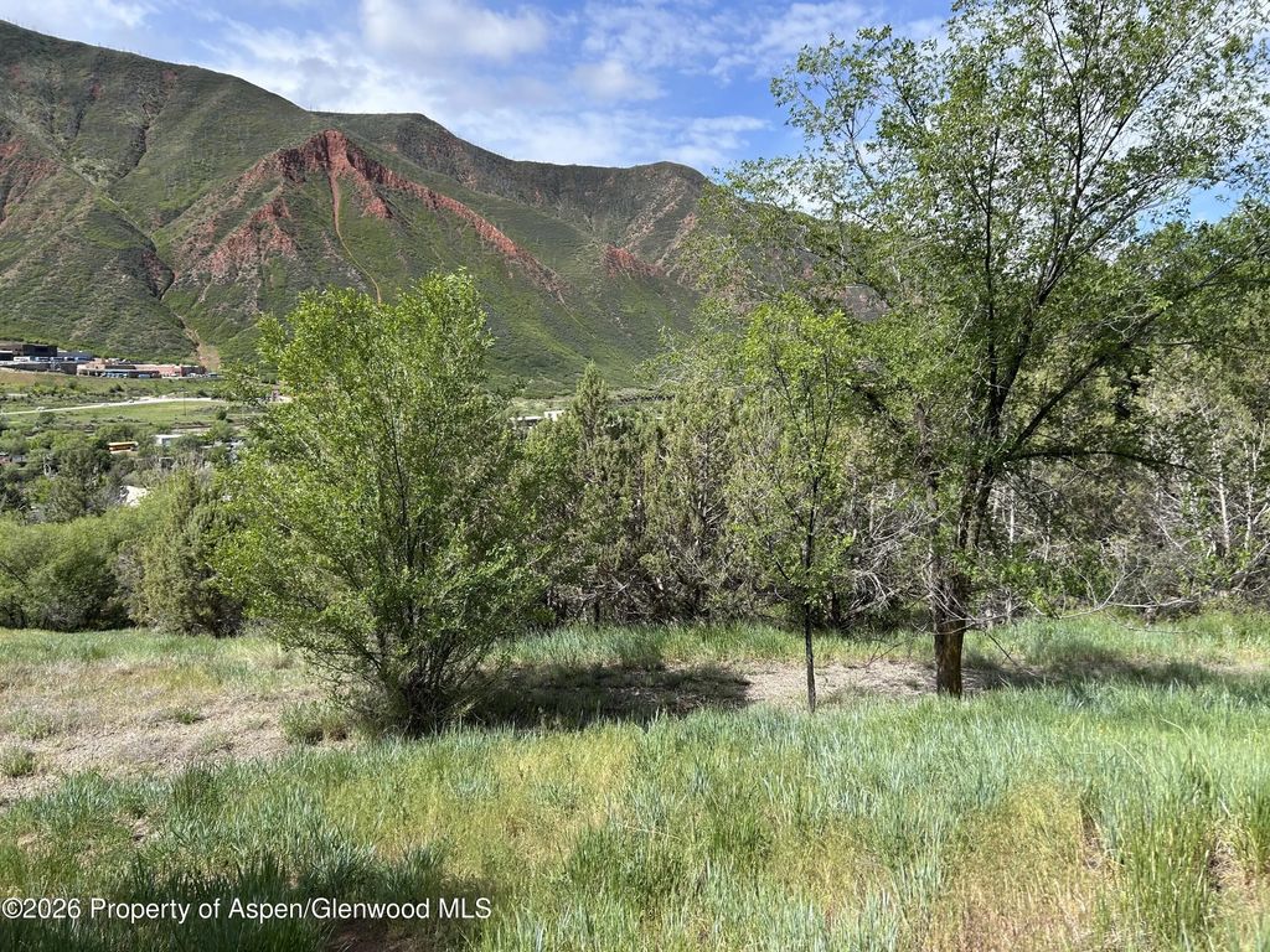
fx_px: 954
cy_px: 476
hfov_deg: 67.3
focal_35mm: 26
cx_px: 635
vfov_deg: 53.1
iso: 50
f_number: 1.5
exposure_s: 1/2571
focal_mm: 5.7
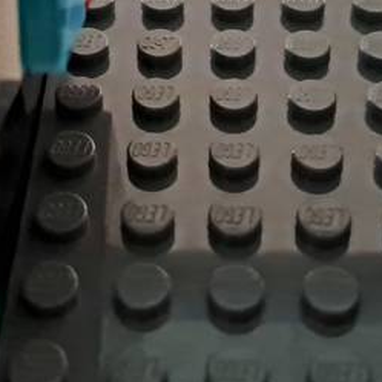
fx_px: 999
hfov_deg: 21.7
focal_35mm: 80
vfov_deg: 21.2
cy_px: 47
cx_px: 183
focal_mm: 4.65
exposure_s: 1/15
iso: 1000
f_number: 1.8
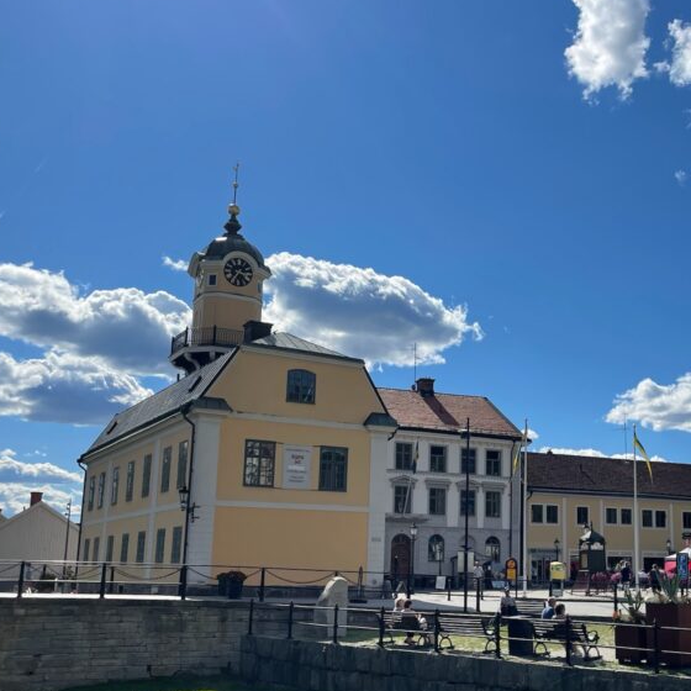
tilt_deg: +9.6
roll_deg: -0.2
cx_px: 494
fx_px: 949
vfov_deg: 39.9
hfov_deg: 39.2
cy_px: 403
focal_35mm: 42
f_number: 1.6
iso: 32
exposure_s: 1/7813
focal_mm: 4.2
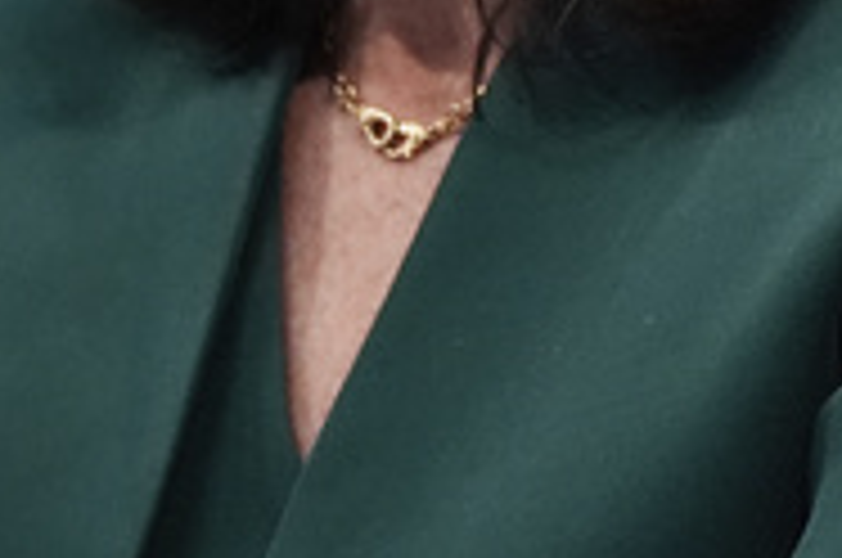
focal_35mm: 428
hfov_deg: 4.8
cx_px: -653
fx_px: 9993
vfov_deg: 3.2
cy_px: 56
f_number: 2.8
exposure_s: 1/500
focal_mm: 78
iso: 4000
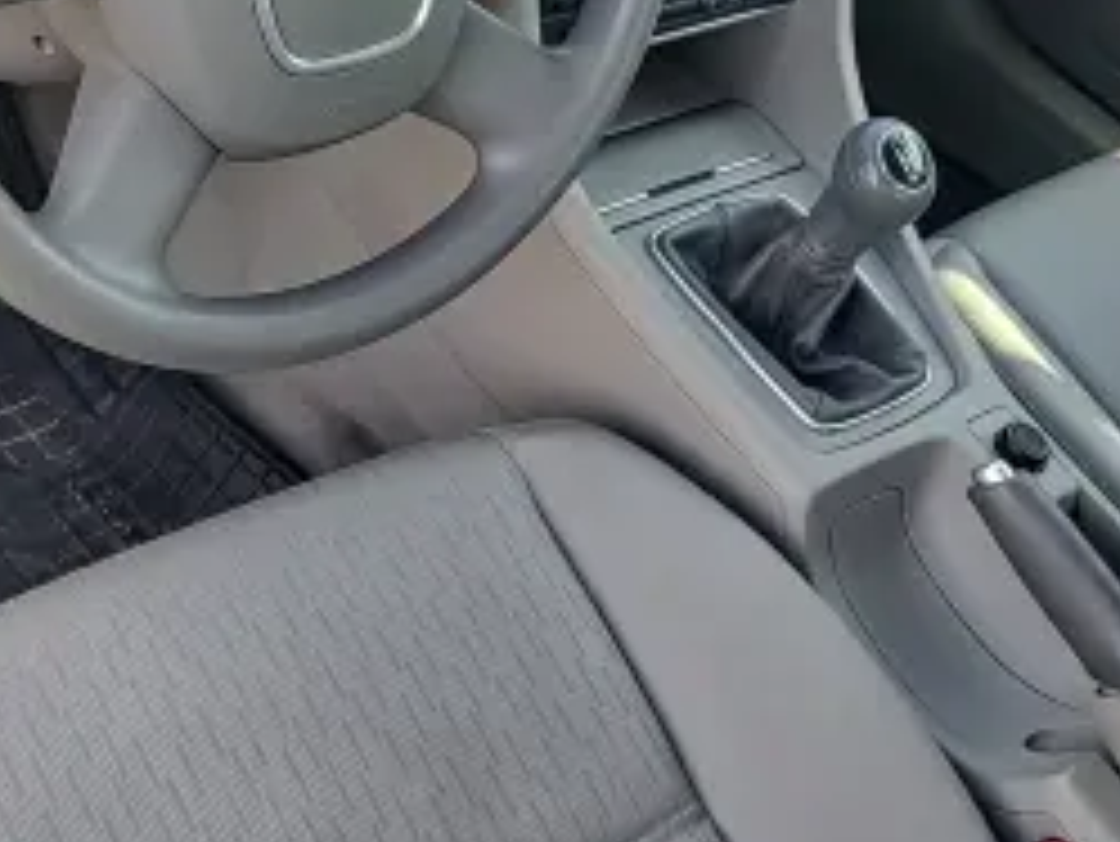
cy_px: 9
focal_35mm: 59
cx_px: 535
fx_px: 1910
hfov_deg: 32.7
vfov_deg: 23.8
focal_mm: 5.56
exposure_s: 1/354
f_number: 1.8
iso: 100
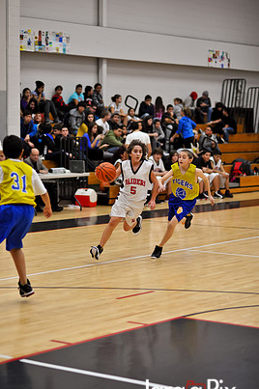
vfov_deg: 21.5
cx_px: 125
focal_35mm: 95
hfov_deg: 14.4
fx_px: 1027
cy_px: 213
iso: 1000
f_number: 2
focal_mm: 85
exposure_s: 1/500
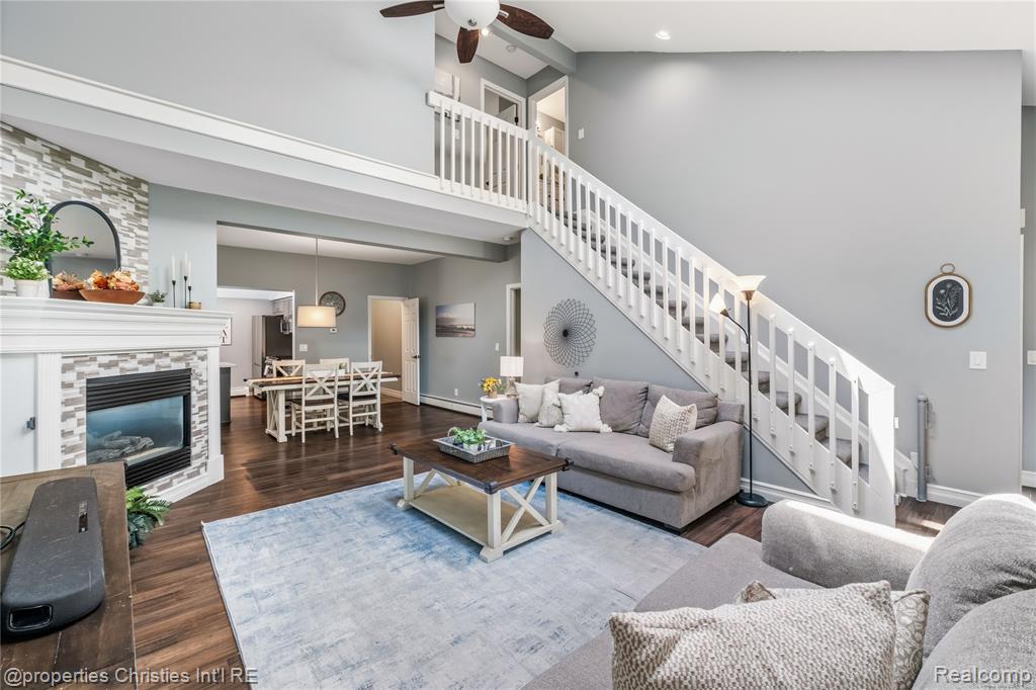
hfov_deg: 100.4
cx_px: 518
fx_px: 432
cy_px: 345
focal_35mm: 15
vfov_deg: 77.3
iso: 800
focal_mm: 10
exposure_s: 1/2
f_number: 7.1
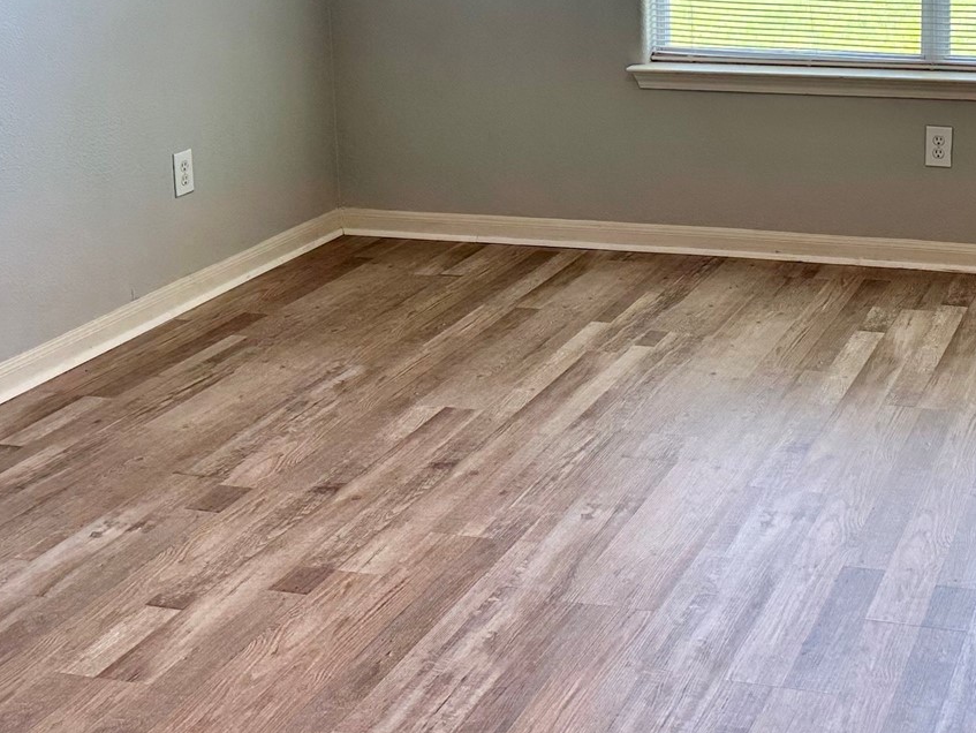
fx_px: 1636
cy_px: 44
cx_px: 839
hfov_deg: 31.9
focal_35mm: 58
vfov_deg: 24.4
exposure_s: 1/148
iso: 100
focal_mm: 6.86
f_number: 1.78
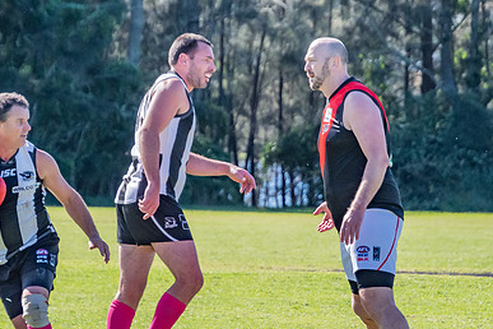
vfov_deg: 2.8
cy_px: 217
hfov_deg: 4.2
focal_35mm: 488
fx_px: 6682
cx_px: 128
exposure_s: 1/2000
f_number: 6.3
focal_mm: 170
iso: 800
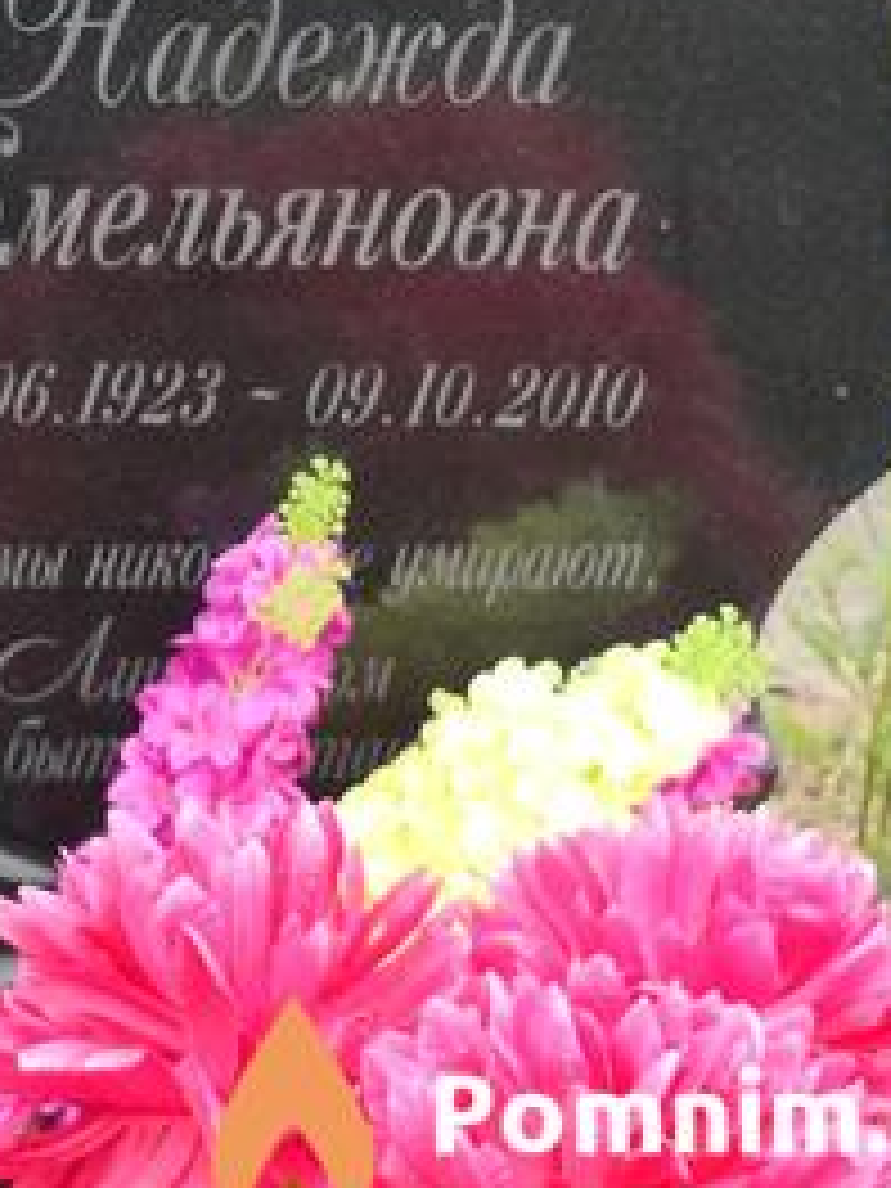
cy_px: -81
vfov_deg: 14.4
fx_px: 4599
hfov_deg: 11.0
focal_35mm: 134
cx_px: 234
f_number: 1.6
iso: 50
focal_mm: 3.95
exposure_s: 1/757
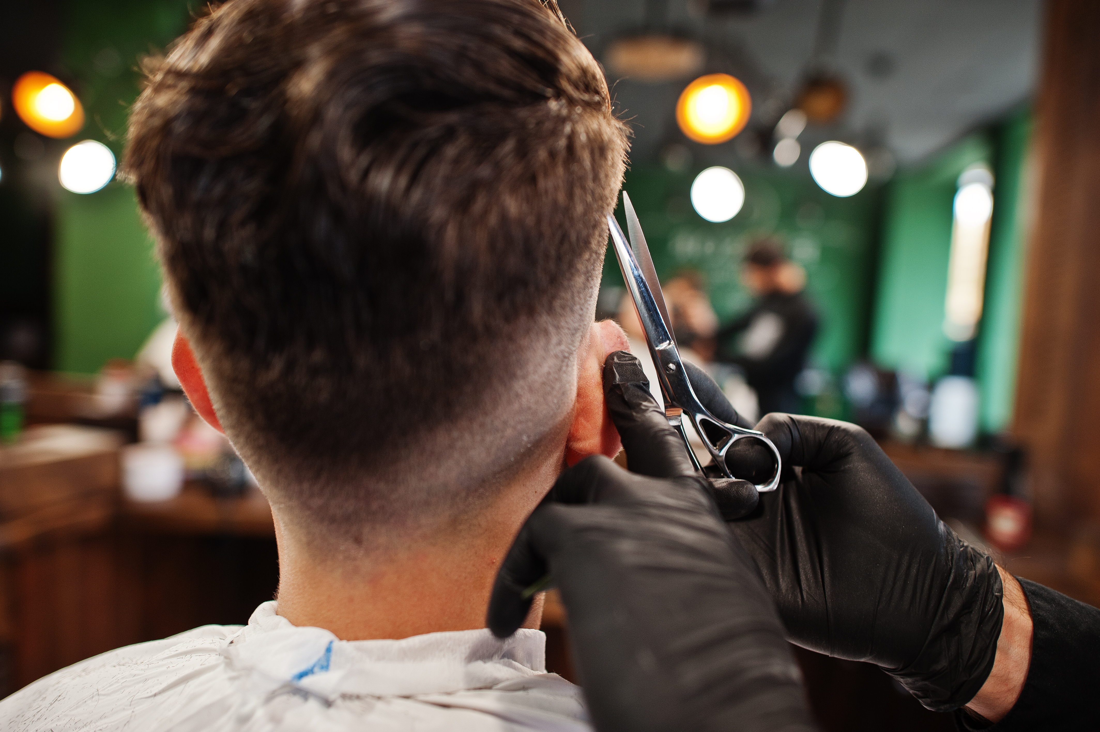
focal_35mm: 24
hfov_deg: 73.8
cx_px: 550
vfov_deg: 53.1
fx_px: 733
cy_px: 366
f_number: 2.5
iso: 500
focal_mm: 24
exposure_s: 1/200
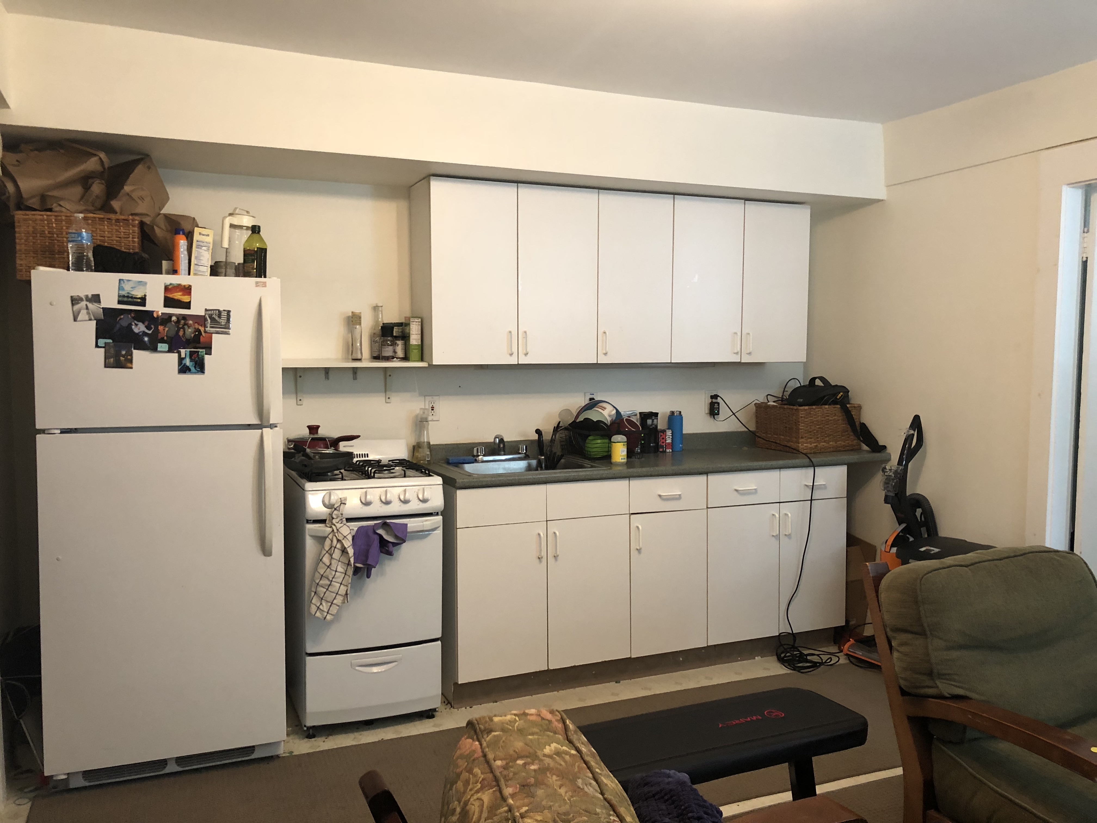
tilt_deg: -2.1
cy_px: 412
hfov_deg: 63.4
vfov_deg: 49.7
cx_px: 548
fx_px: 887
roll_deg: +1.5
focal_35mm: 28
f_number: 1.8
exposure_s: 1/15
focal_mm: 3.99
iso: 64
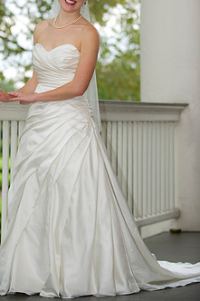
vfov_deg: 16.8
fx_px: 1018
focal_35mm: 122
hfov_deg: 11.2
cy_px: 116
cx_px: 66
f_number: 2.8
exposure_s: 1/160
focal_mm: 90
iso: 250
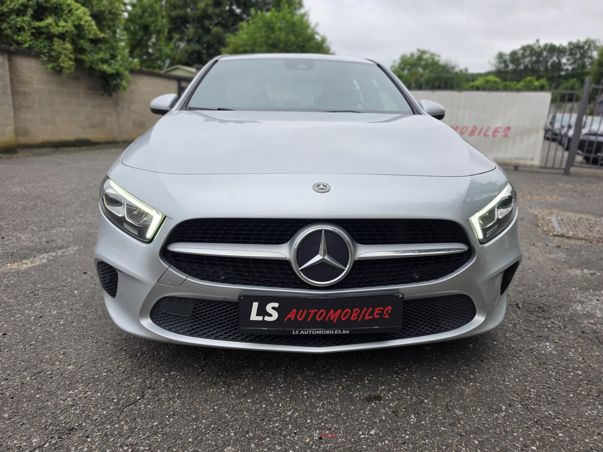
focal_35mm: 23
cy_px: 226
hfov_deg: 73.9
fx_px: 401
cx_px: 302
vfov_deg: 58.9
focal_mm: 6.5
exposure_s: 1/2105
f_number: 1.4
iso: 64
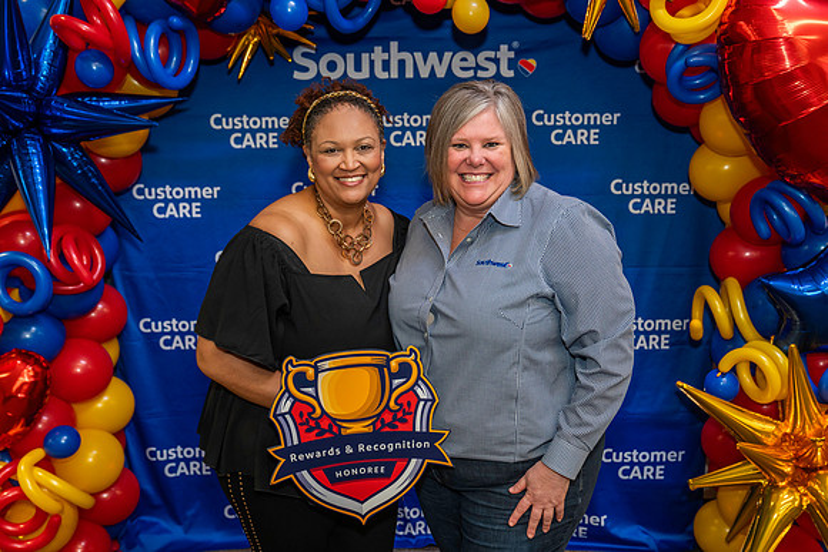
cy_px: 290
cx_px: 414
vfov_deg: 35.6
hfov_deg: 51.4
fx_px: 859
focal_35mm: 37
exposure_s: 1/160
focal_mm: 35
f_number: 4
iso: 1250
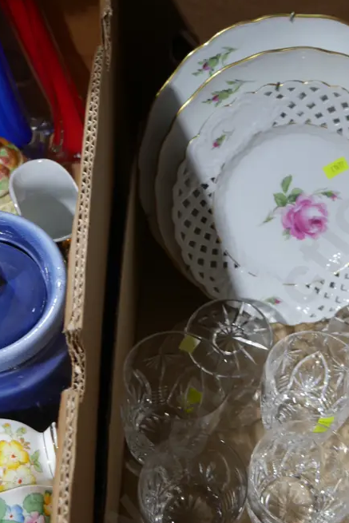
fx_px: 756
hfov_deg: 25.5
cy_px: 311
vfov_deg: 38.0
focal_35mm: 52
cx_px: 283
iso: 320
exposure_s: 1/60
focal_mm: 16
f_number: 3.6
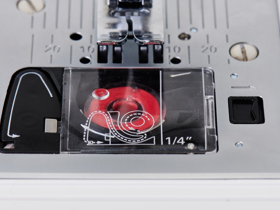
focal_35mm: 143
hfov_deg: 13.8
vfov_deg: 10.4
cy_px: 78
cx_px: 121
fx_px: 1157
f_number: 11
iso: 64
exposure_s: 1/160
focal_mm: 105
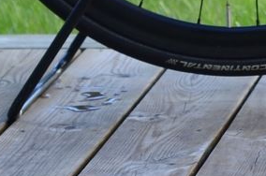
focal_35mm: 422
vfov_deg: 3.2
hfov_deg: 4.8
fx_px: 3111
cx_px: 663
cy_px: -304
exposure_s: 1/125
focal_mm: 50
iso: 100
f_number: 3.5
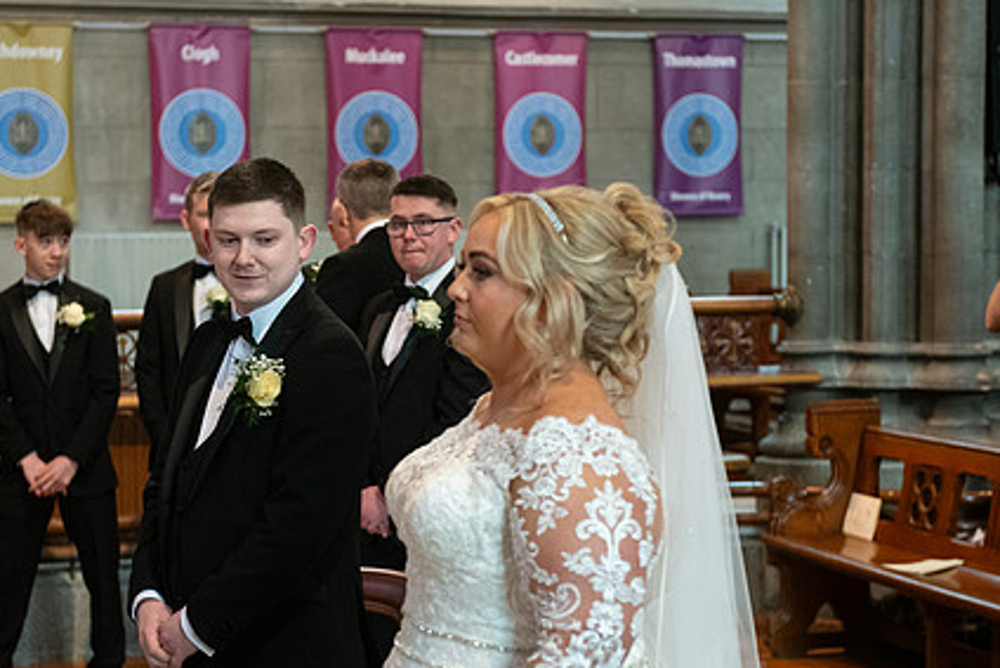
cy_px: 393
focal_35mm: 82
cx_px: 476
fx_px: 2278
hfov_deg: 24.8
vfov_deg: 16.7
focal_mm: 60
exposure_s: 1/160
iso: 1250
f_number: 3.5
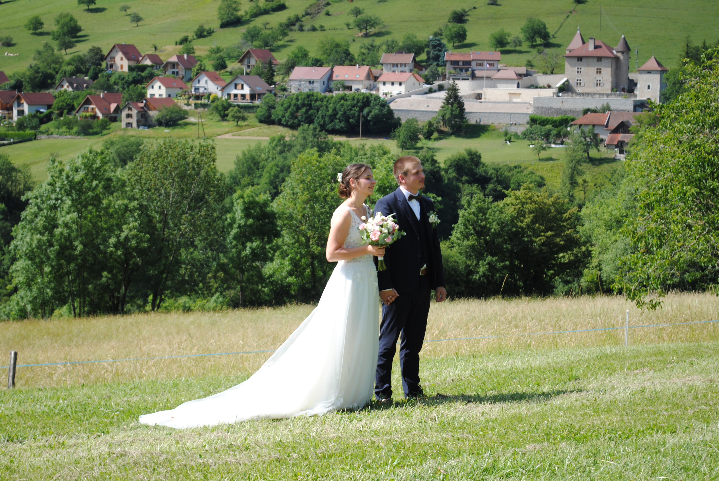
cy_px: 240
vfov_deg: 16.6
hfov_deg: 24.6
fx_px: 1650
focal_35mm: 82
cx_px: 360
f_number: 7.1
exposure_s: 1/200
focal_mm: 55
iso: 100
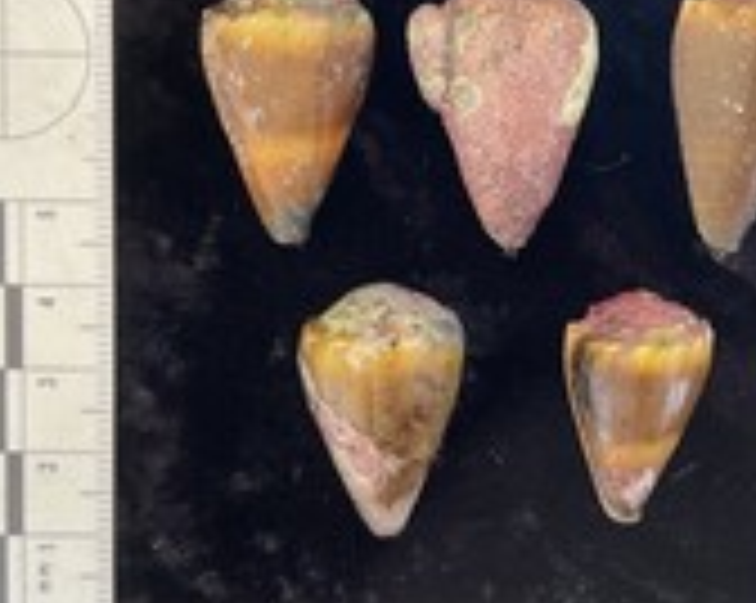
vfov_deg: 25.7
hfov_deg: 31.6
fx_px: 1319
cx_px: 544
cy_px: 340
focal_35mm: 59
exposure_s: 1/60
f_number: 1.8
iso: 64
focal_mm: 3
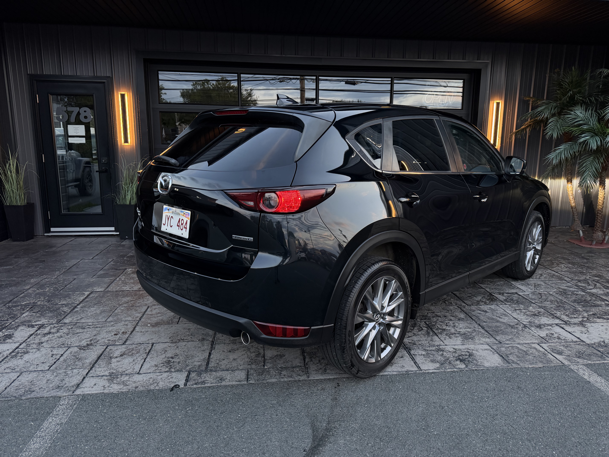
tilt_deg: -10.7
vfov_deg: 56.8
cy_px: 228
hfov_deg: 71.6
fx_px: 422
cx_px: 304
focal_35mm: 24
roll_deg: -0.2
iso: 200
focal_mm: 6.76
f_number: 1.78
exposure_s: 1/100
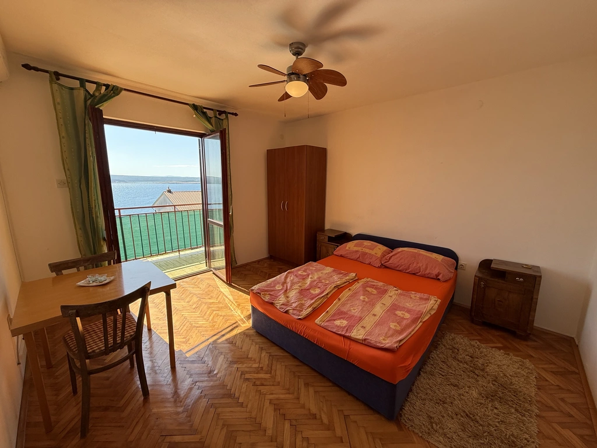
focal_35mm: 14
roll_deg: -0.4
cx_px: 298
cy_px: 224
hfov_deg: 102.1
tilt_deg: -9.2
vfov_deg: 85.7
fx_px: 241
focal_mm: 2.22
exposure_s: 1/482
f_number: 2.2
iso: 64
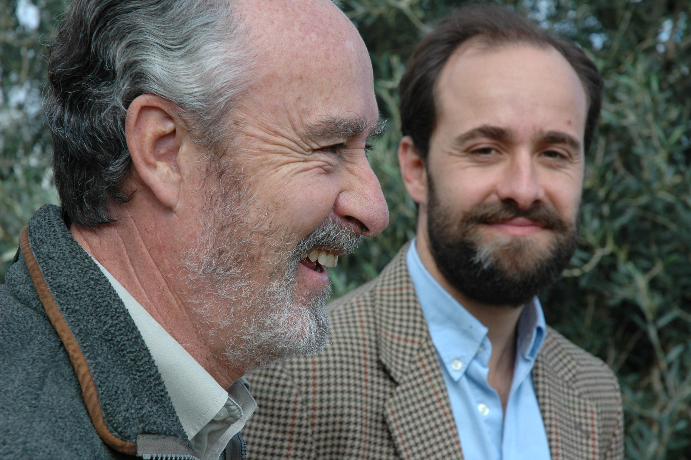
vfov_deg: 13.0
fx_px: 2014
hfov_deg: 19.5
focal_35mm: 105
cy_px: 230
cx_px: 346
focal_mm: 70
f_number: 8
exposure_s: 1/250
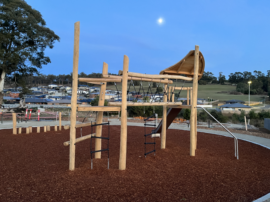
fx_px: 203
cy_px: 101
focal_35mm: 26
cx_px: 135
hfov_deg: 67.3
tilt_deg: -0.3
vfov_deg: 53.1
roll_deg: +0.5
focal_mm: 5.1
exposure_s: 1/60
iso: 500
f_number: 1.6
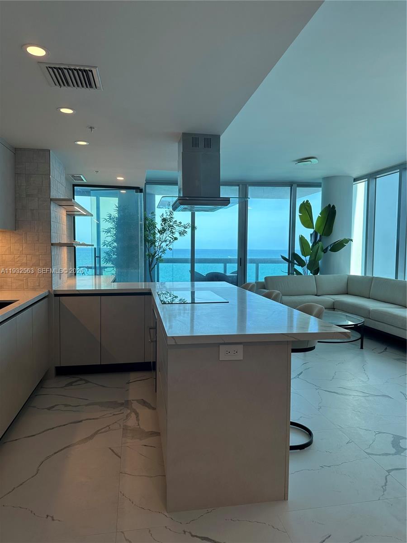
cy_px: 272
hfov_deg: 56.8
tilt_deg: -3.6
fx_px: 376
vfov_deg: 71.6
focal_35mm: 24
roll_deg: -0.7
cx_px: 204
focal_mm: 6.86
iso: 80
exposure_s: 1/248
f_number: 1.78
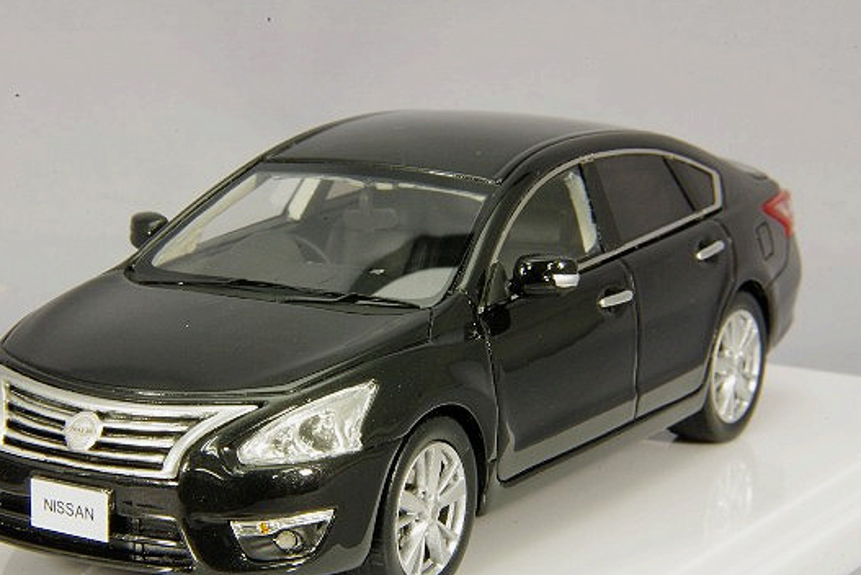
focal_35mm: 136
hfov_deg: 15.1
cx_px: 361
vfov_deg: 10.1
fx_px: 3254
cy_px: 328
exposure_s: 1
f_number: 32
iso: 400
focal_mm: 75
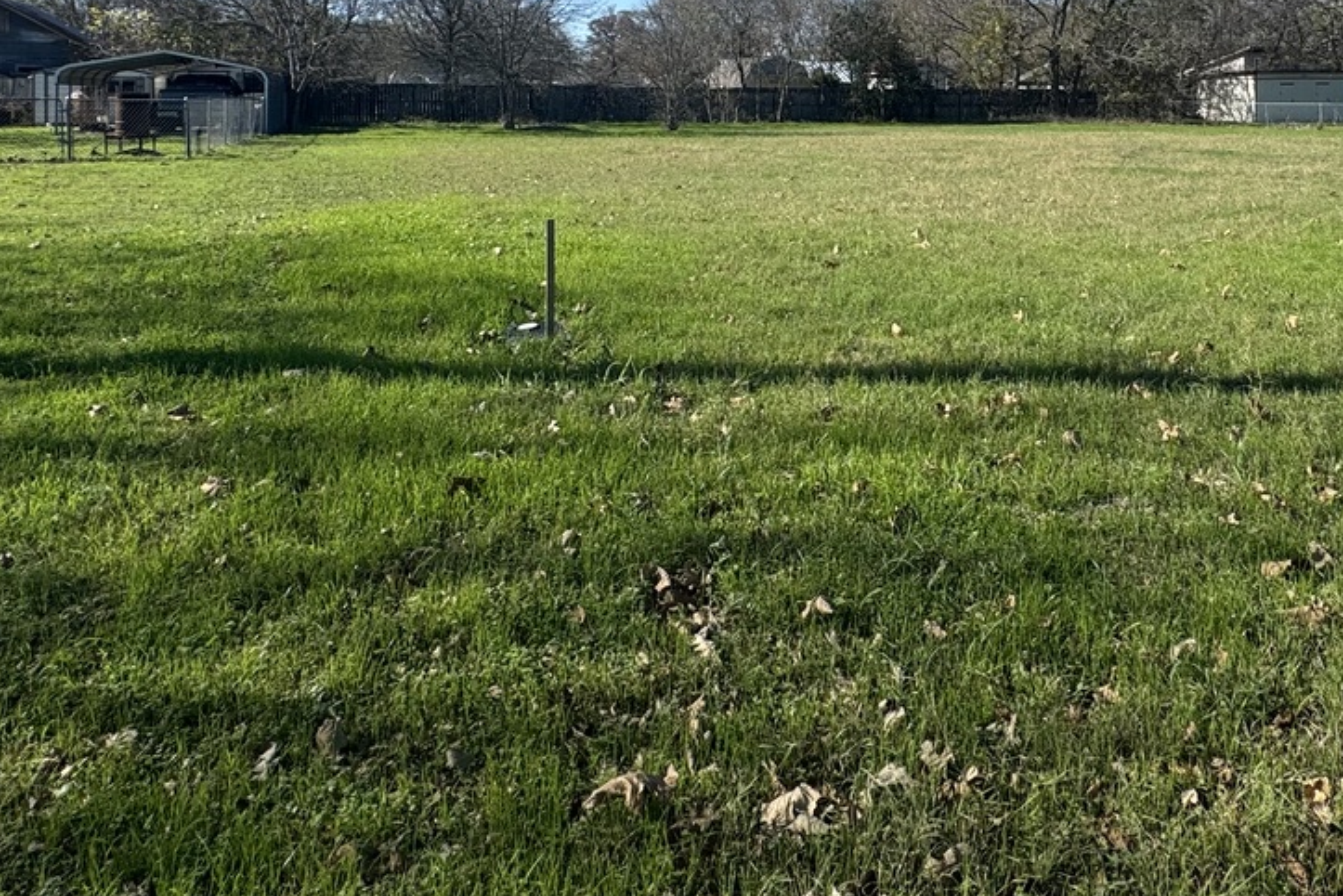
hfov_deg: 62.3
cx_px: 882
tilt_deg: -1.0
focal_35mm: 29
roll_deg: -0.9
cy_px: 93
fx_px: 1082
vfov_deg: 41.5
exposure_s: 1/1506
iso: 40
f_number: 2.2
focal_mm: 2.22
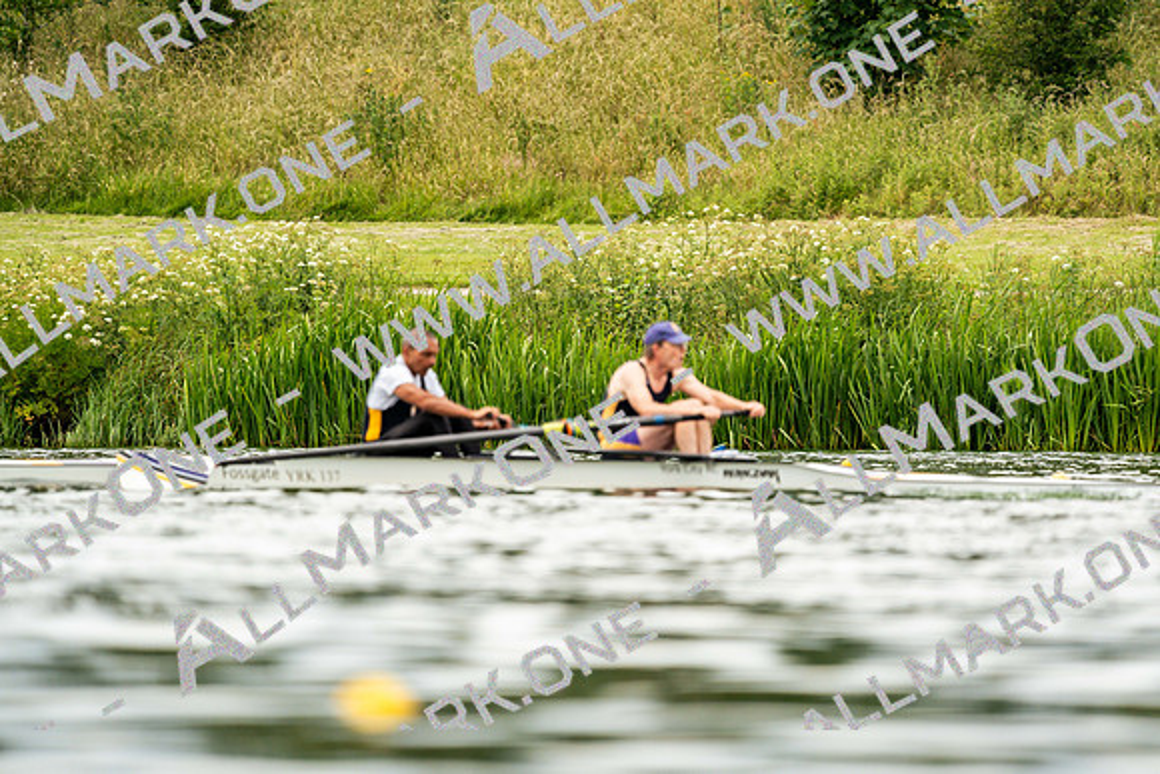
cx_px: 580
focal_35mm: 600
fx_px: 19337
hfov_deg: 3.4
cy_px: 387
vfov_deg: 2.3
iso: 500
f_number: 6.3
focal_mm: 600
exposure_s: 1/2000
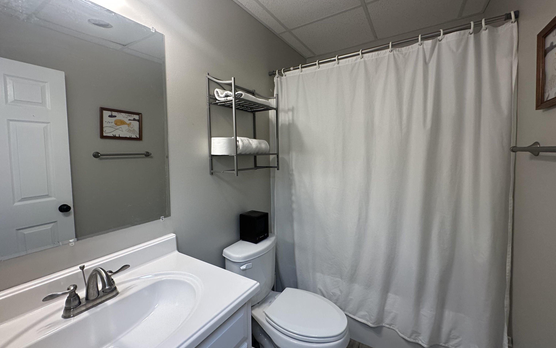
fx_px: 227
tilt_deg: -2.7
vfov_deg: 74.7
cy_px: 163
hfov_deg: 101.5
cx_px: 278
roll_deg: +0.9
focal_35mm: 15
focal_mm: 2.22
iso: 160
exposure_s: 1/120
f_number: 2.2
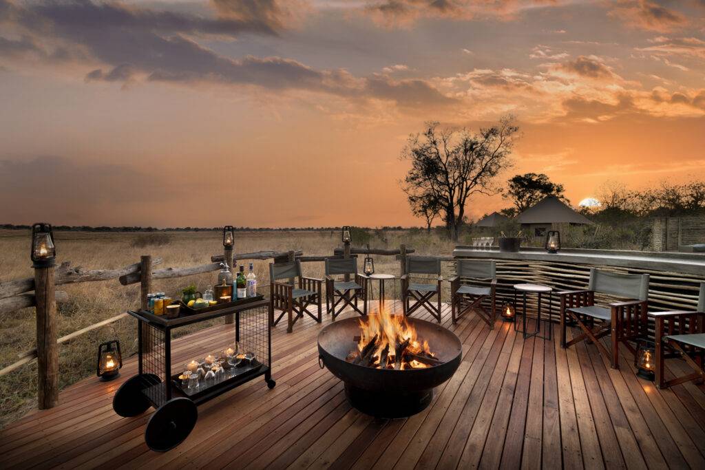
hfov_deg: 104.2
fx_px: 274
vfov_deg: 81.2
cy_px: 235
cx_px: 352
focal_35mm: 14
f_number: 9.5
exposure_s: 1/8
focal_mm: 14
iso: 200
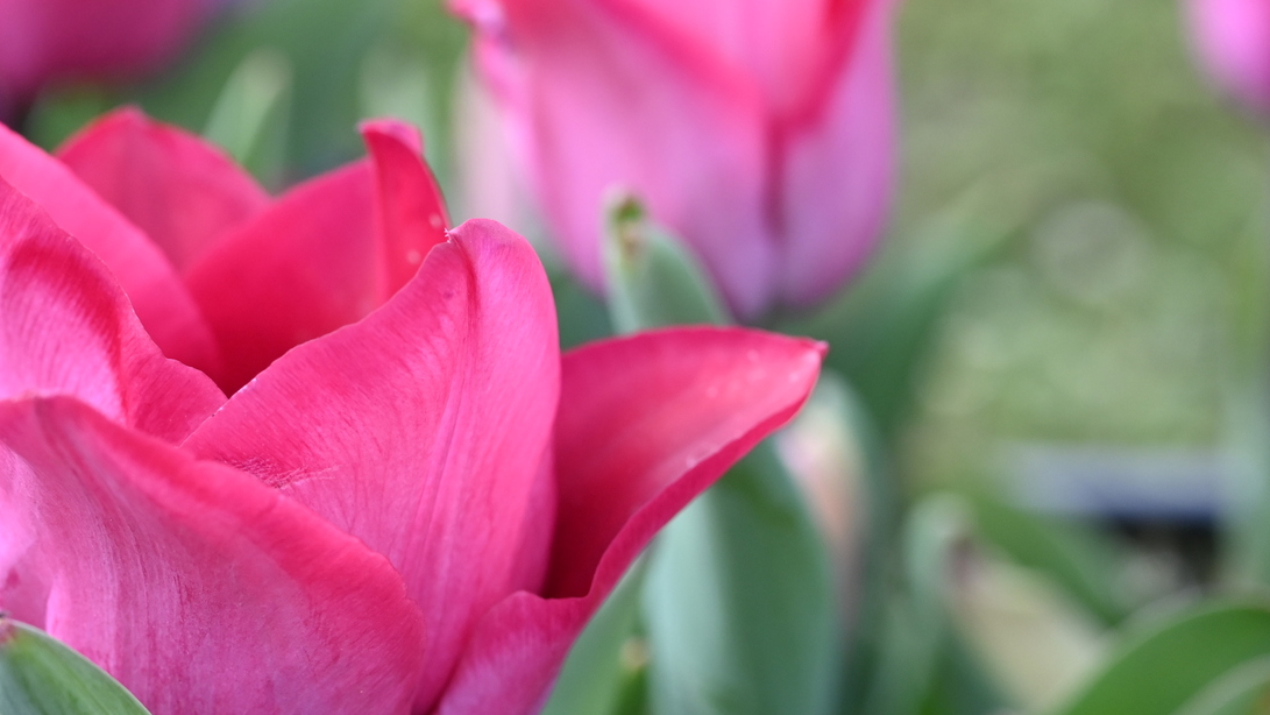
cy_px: 388
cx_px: 527
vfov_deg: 16.8
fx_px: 2425
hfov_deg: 29.3
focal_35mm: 72
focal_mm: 50
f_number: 6.3
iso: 640
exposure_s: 1/640
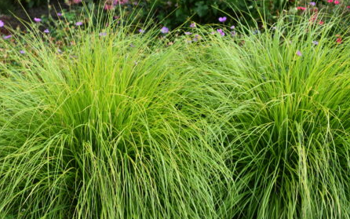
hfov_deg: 25.7
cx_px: 118
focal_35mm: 80
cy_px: 155
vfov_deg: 16.3
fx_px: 763
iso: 100
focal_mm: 50
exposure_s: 1/40
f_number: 6.3
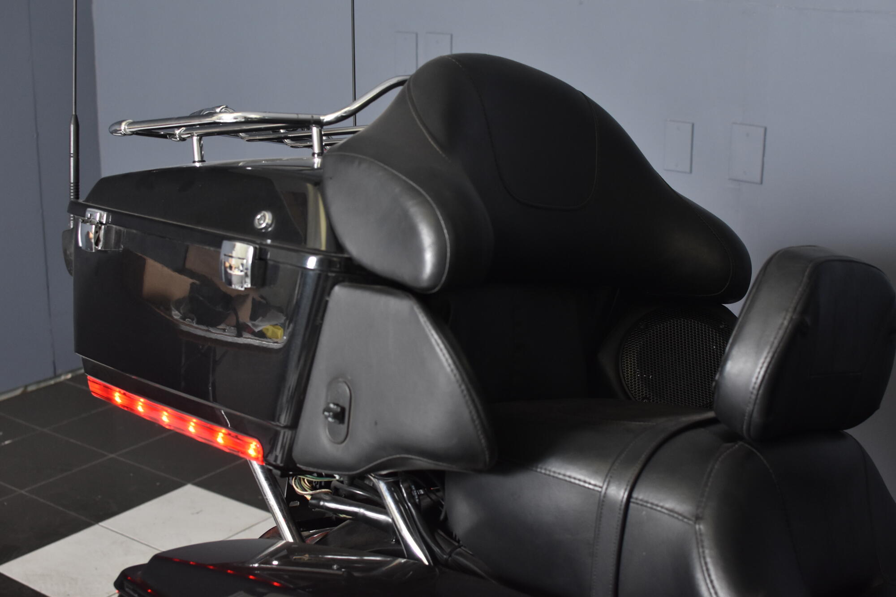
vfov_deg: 25.7
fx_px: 1306
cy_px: 298
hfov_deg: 37.9
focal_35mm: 52
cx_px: 448
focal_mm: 35
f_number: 4.5
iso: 800
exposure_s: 1/160
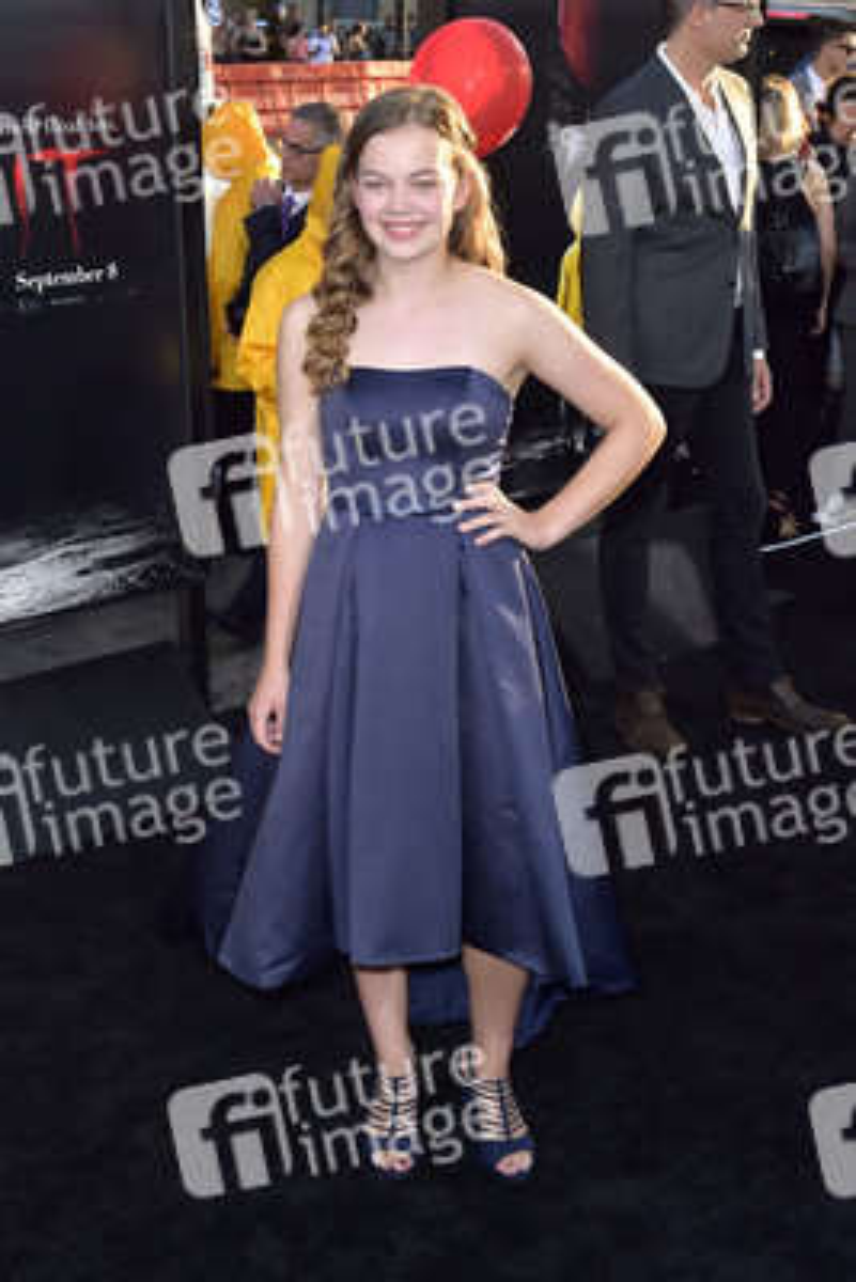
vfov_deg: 41.1
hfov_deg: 28.1
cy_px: 641
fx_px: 1710
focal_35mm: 48
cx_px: 428
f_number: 6.3
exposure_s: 1/250
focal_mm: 48
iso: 500
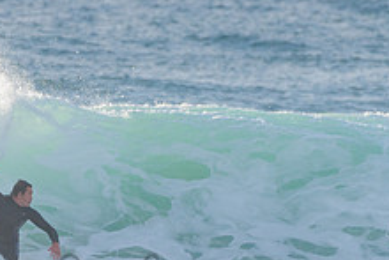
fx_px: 17451
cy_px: 260
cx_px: 157
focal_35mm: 1614
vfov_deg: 0.9
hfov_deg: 1.3
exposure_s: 1/2000
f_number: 5.6
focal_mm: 500
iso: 360
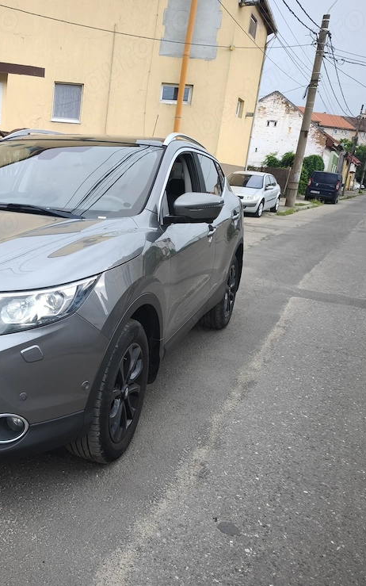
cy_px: 291
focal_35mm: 33
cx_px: 36
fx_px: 527
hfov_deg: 36.0
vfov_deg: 58.1
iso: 50
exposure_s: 1/147
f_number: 1.6
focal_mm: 6.57
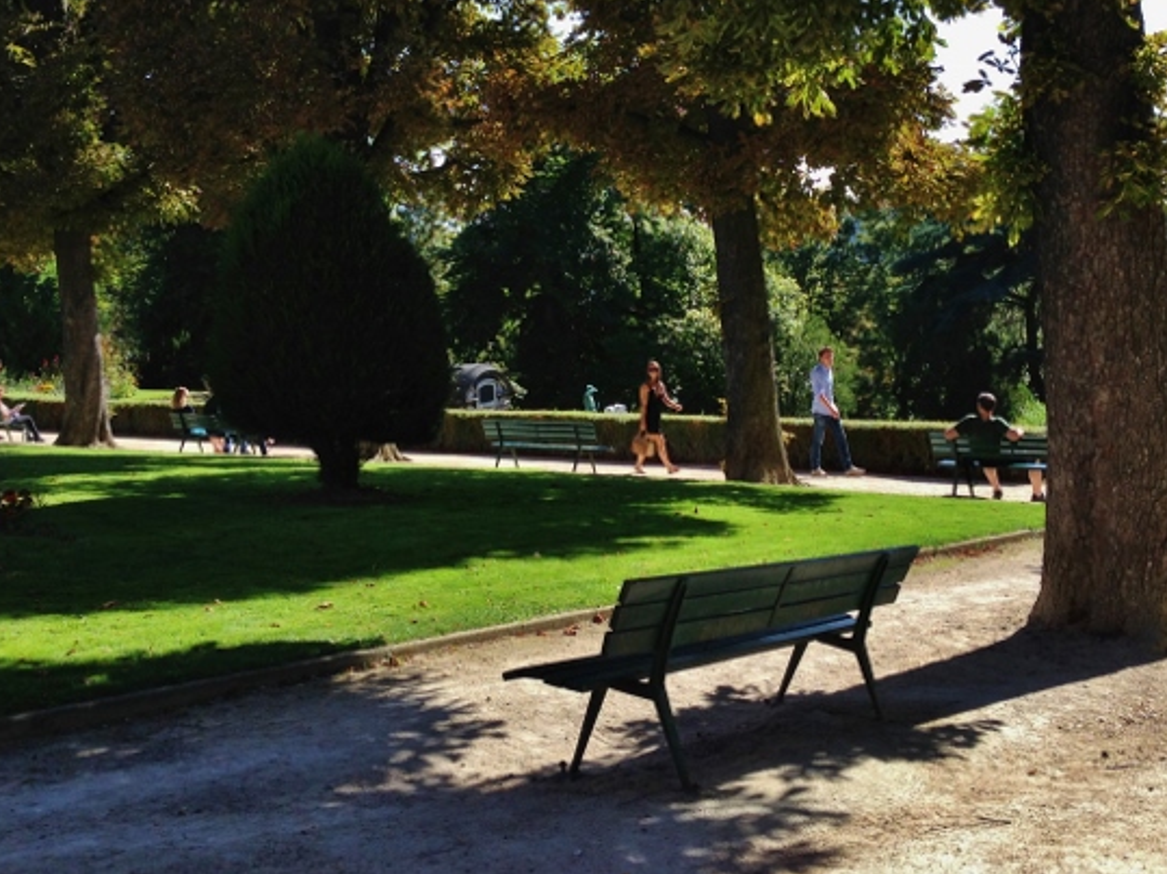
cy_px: 281
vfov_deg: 29.4
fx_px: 1652
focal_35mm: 49
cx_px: 595
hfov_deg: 38.9
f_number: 2.4
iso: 50
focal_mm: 4.13
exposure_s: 1/704
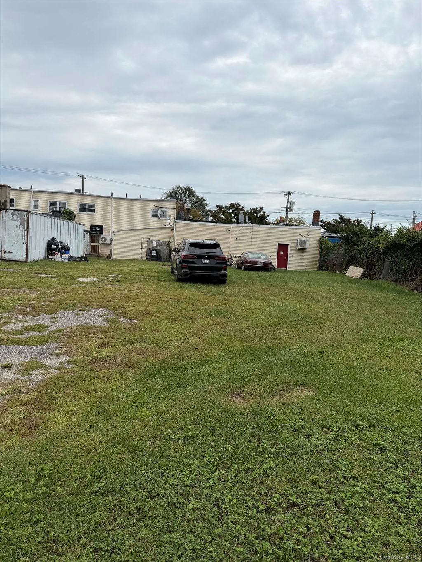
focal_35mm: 24
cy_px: 281
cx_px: 211
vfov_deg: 71.6
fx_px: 390
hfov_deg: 56.8
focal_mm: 6.76
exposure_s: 1/2611
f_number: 1.78
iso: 80
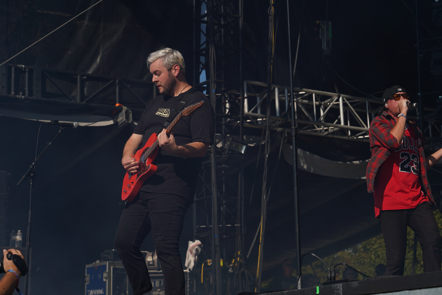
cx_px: 221
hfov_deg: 19.5
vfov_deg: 13.0
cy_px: 148
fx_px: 1289
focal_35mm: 105
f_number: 8
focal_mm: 105
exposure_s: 1/640
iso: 100
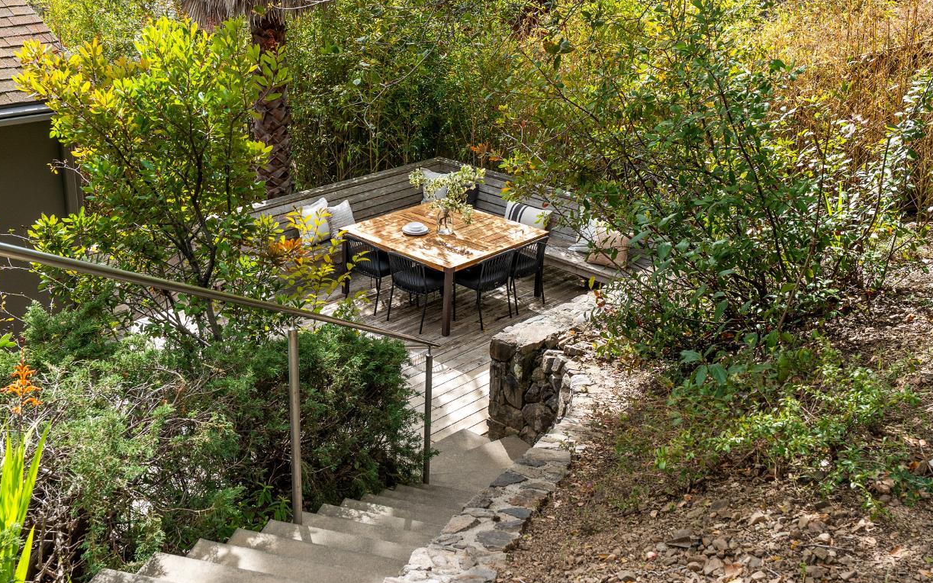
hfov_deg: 49.2
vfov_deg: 31.9
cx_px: 420
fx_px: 1017
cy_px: 252
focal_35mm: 40
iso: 200
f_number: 5.6
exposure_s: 1/400
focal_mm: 21.8
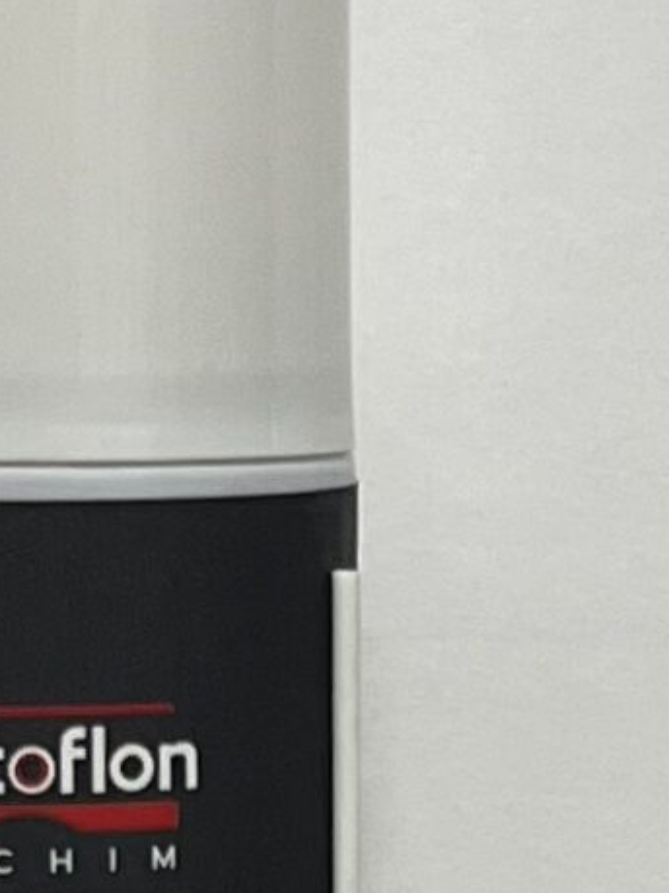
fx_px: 2372
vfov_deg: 19.9
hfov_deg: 15.6
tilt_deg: -9.1
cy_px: 1095
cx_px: -88
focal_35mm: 92
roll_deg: -1.8
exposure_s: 1/100
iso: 100
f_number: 1.6
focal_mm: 5.1
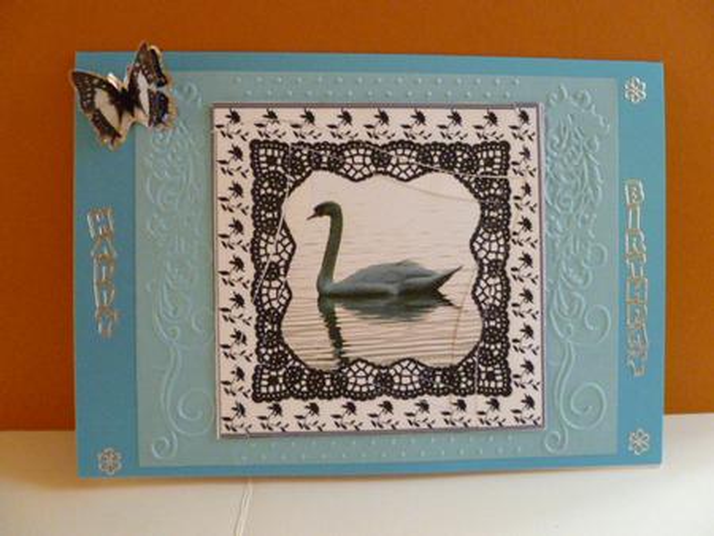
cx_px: 357
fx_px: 578
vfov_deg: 49.8
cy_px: 268
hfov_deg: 63.4
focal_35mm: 28
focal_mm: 5
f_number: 3.3
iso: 800
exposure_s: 1/40
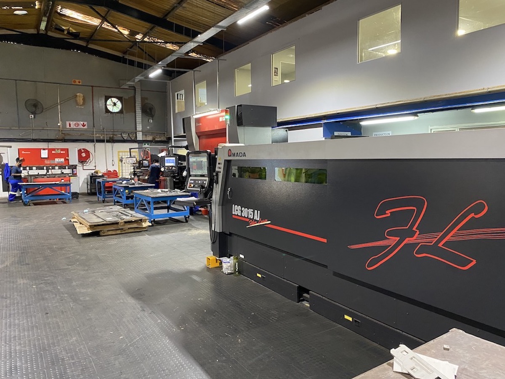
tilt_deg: -6.5
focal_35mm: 26
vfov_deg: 53.1
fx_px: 379
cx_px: 252
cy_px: 190
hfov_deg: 67.3
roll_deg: +0.8
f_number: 1.8
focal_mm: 4.25
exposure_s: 1/50
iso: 500
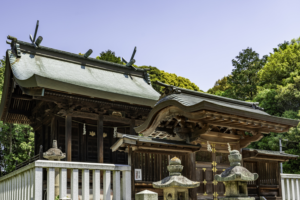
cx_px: 133
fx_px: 300
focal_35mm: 36
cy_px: 106
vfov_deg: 36.9
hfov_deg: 53.0
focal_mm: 32
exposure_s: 1/200
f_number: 8
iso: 125
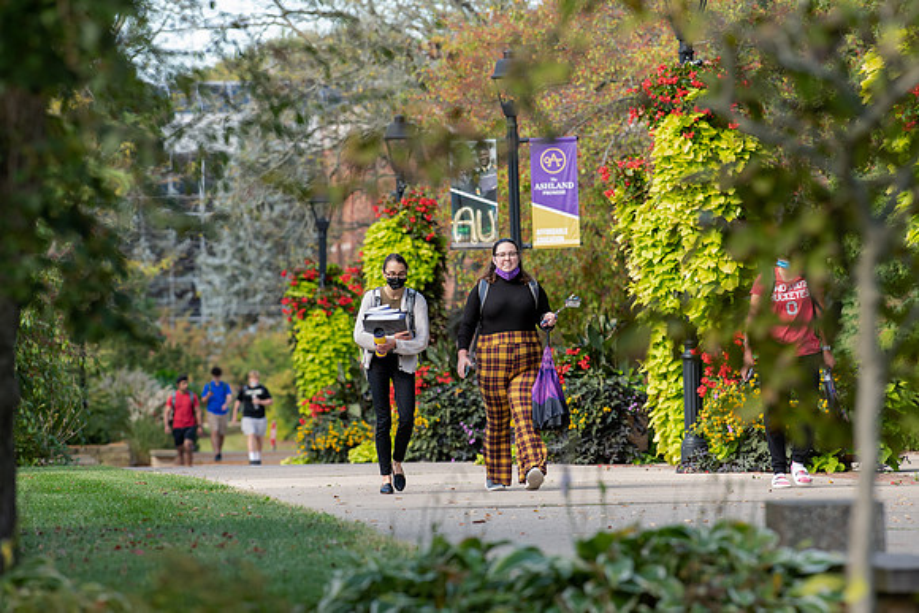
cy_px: 306
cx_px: 460
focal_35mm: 300
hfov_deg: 6.9
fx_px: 7660
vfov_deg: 4.6
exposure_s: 1/320
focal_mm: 300
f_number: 7.1
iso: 500
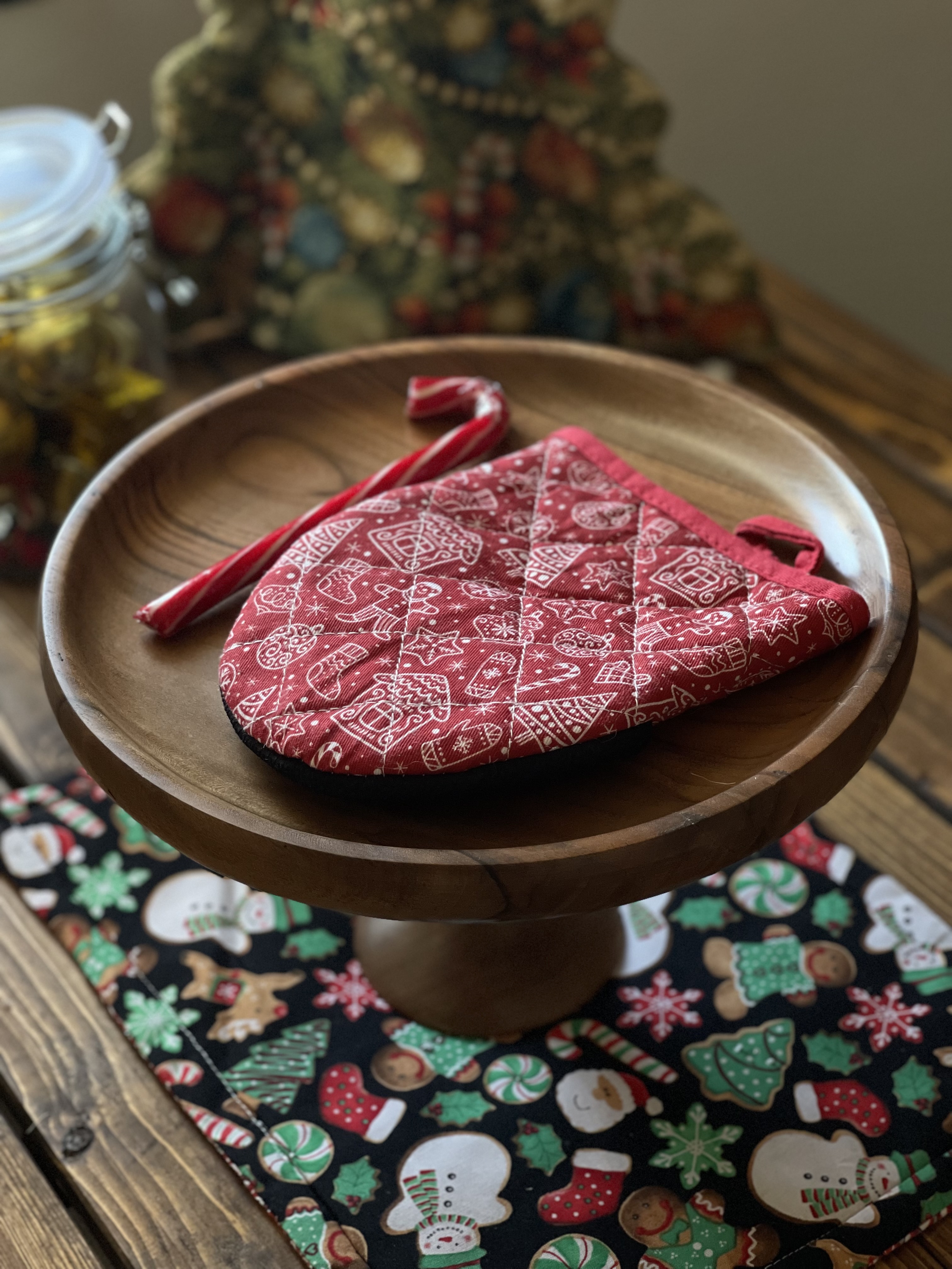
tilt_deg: -38.7
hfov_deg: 22.9
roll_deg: +1.7
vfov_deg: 30.3
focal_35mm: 64
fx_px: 2347
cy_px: 634
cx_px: 476
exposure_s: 1/110
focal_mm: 7.5
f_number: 2.2
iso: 250
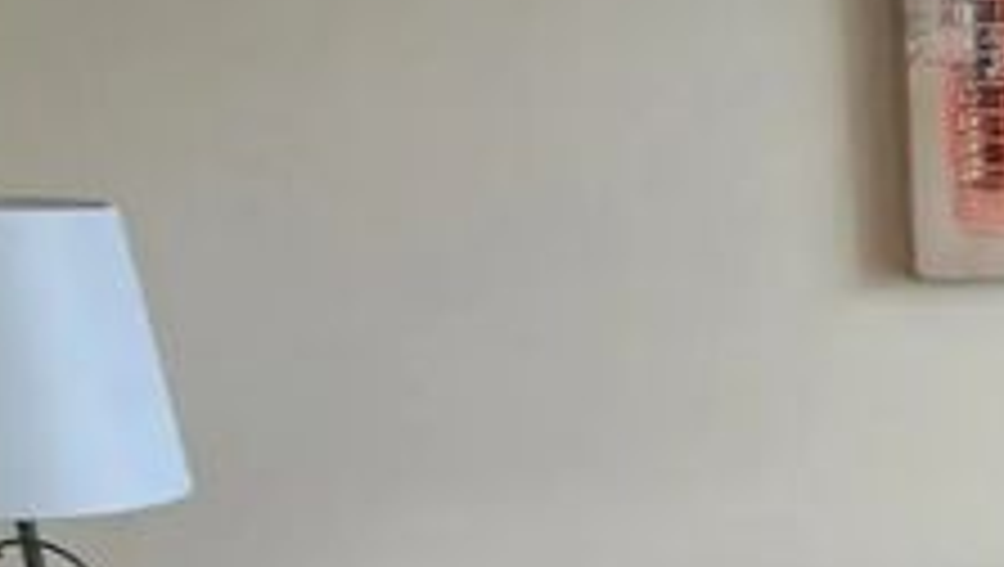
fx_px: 2079
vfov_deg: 13.9
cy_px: 1008
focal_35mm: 78
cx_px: 1121
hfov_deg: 25.1
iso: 250
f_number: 1.8
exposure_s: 1/30
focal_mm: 4.6
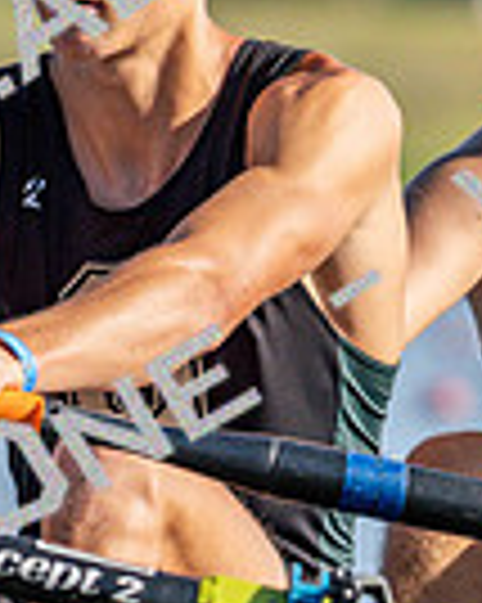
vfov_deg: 1.6
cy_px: 313
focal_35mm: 1211
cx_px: 126
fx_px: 21619
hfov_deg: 1.3
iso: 400
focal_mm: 298
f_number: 6.3
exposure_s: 1/2500
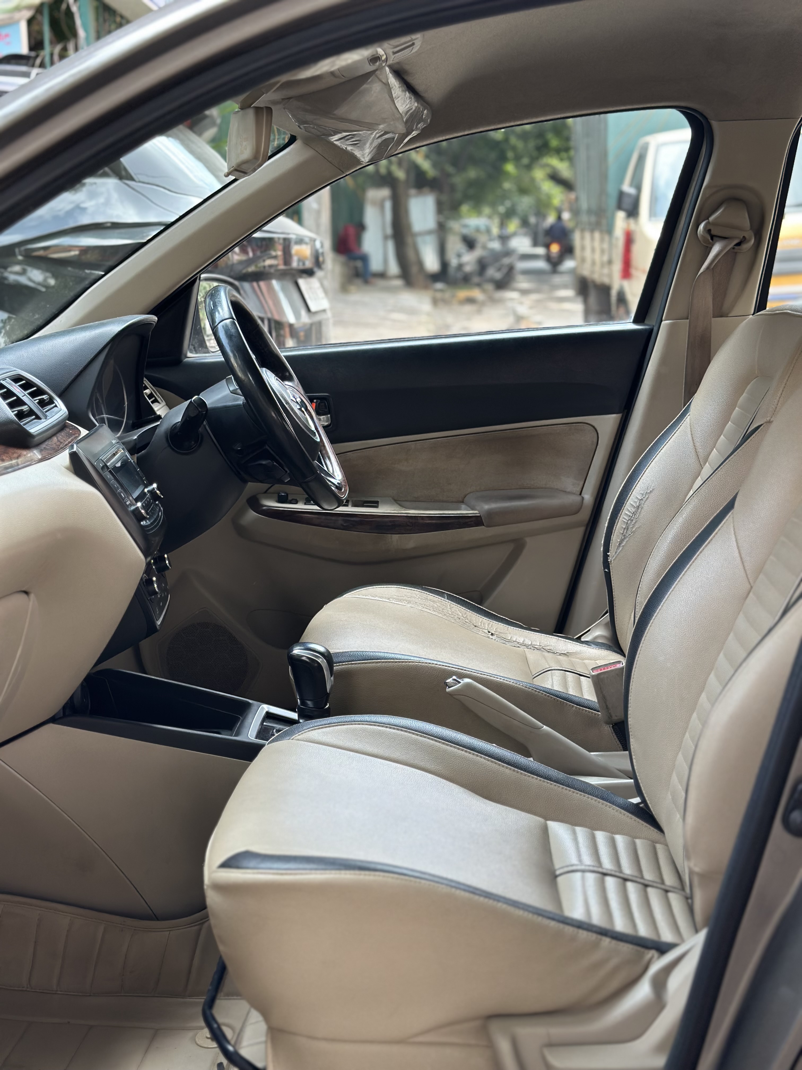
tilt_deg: -9.7
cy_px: 535
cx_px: 401
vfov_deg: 39.7
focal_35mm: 48
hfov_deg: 30.3
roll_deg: -0.1
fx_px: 1483
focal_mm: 6.86
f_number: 1.78
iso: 80
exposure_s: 1/226
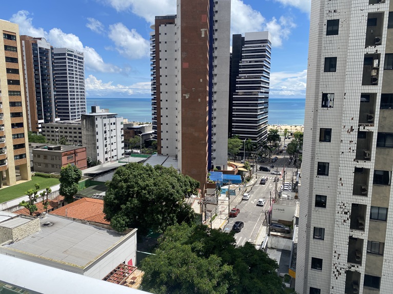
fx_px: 295
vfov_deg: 53.0
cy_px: 147
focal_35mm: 26
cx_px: 196
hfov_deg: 67.3
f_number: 1.8
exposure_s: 1/3401
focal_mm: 4.25
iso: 32
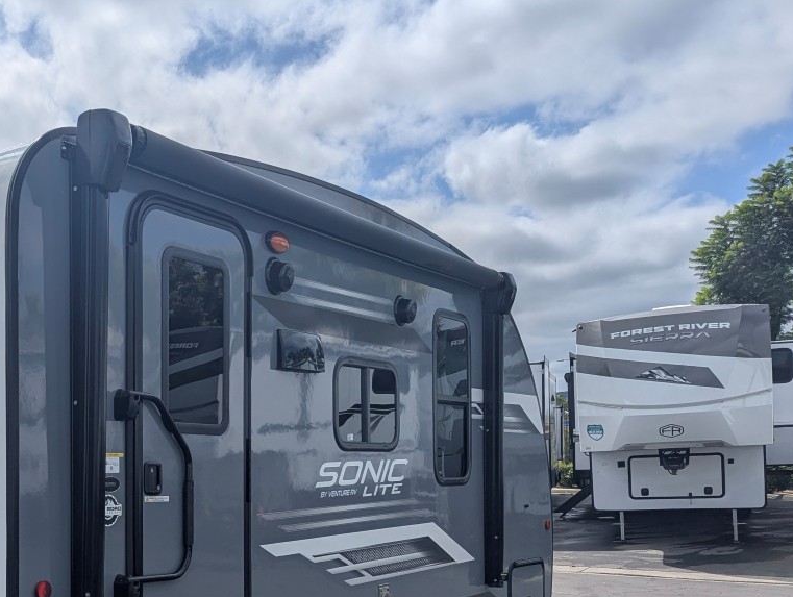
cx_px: 90
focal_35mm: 44
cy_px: 496
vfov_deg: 31.9
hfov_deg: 40.0
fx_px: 1009
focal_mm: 6.81
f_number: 1.85
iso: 48
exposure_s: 1/6289
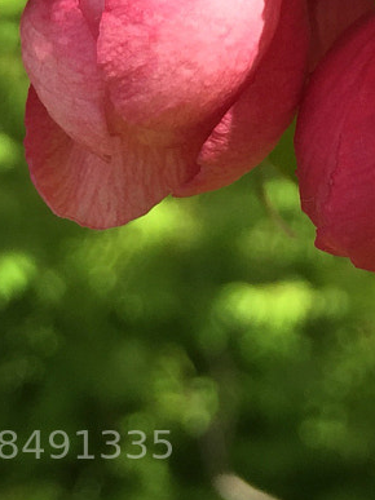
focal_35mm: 120
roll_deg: -0.5
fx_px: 1734
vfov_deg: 14.0
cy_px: -487
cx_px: 273
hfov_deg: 12.3
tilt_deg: +5.2
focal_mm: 4.15
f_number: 2.2
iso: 32
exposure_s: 1/295
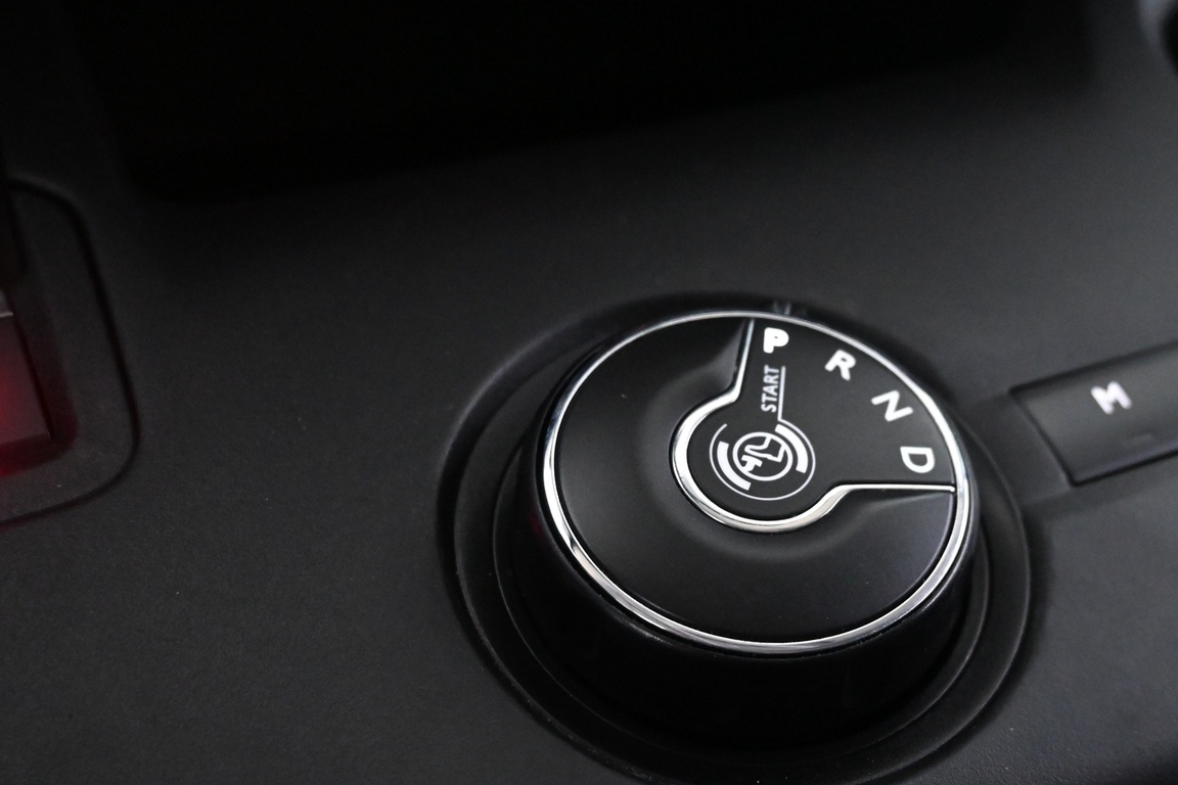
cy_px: 549
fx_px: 1484
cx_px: 719
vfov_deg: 29.4
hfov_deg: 43.0
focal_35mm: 45
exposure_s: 1/30
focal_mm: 21.5
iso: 5000
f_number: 4
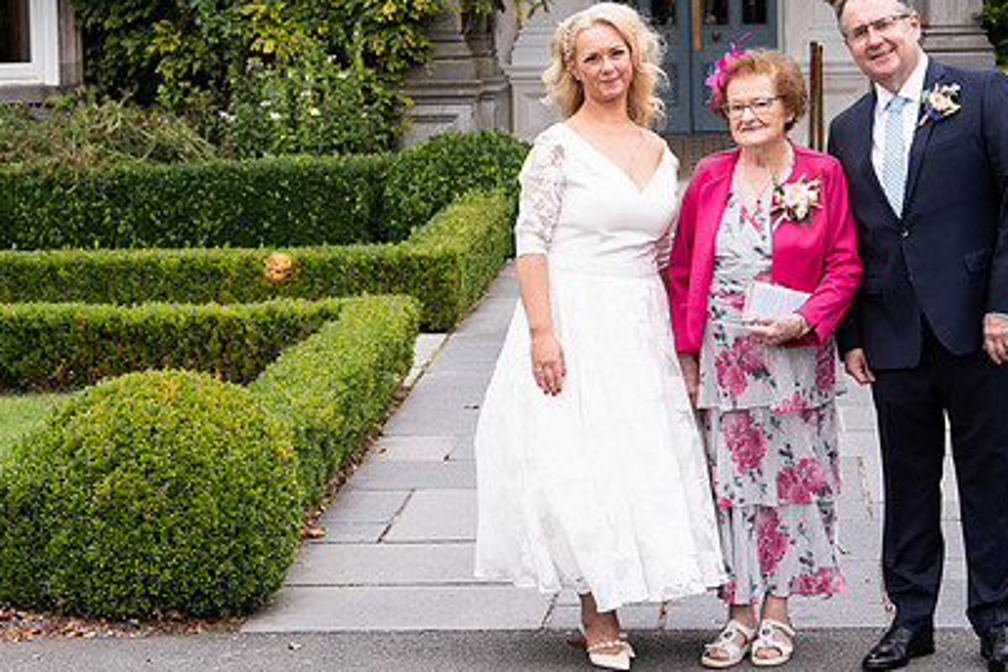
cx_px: 702
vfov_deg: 13.5
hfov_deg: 20.1
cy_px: 212
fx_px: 2828
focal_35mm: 101
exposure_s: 1/200
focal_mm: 70
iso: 200
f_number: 5.6
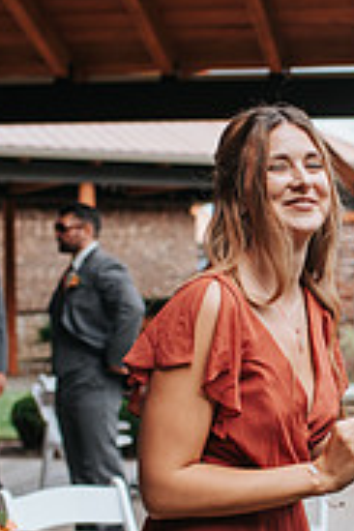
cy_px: 360
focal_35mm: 86
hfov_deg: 15.5
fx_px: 1268
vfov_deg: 23.5
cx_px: 392
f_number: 2.8
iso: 110
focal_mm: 35
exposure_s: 1/640
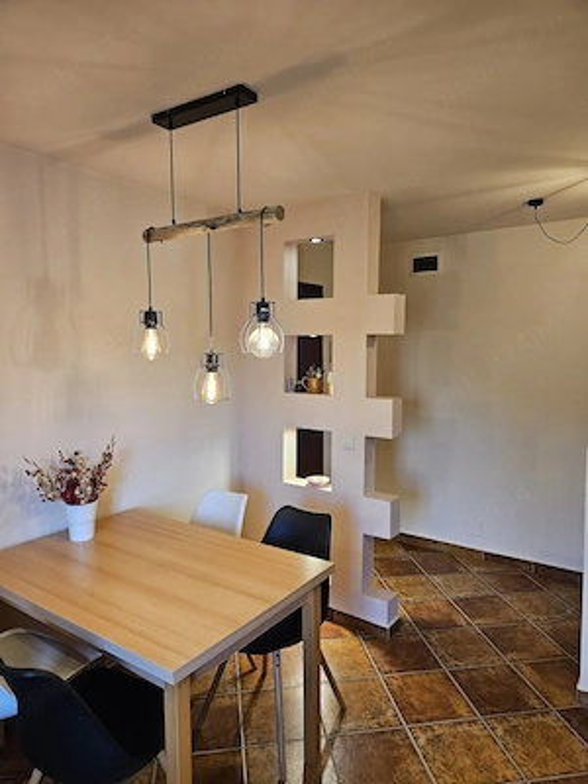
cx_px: 294
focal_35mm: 23
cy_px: 392
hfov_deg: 58.9
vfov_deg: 73.9
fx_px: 521
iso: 160
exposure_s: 1/100
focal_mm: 5.4
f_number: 1.8
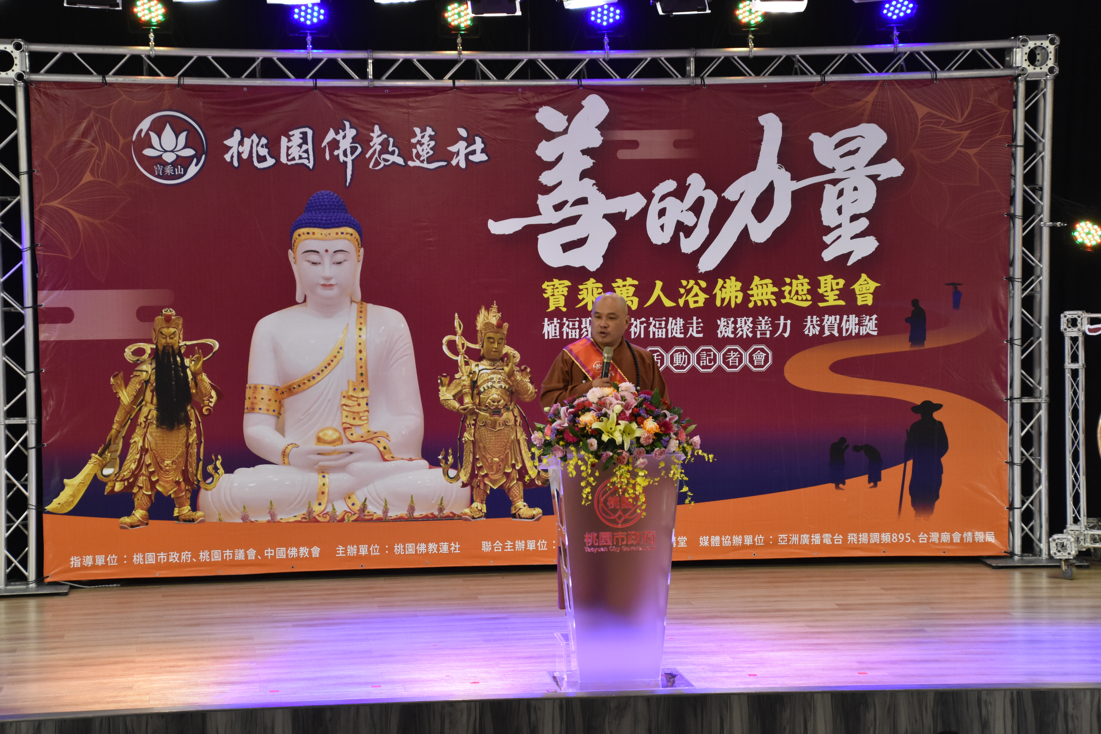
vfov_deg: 14.0
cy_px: 367
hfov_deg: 20.9
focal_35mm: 98
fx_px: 2982
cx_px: 550
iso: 1600
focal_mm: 65
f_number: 6.3
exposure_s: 1/160
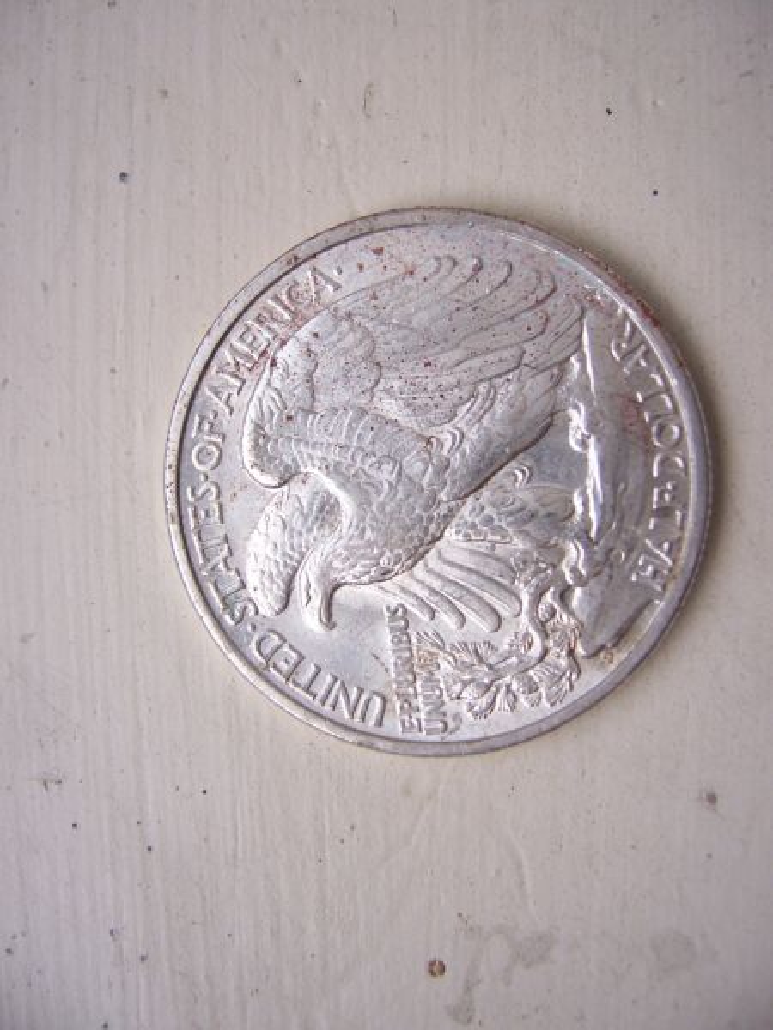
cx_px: 386
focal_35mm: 36
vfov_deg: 51.4
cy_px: 515
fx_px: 1072
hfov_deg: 39.7
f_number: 3
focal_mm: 6
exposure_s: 1/250
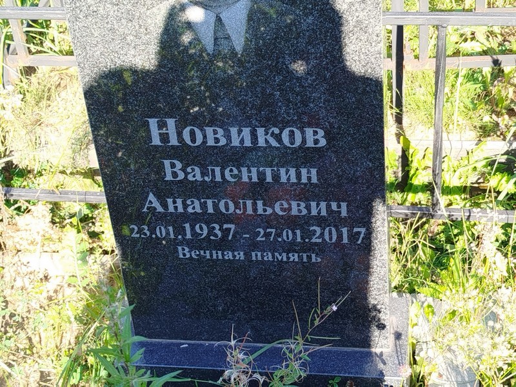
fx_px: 999
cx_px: 258
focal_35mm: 67
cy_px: 194
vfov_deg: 21.9
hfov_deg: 29.0
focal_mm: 5.31
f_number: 1.7
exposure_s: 1/145
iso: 50
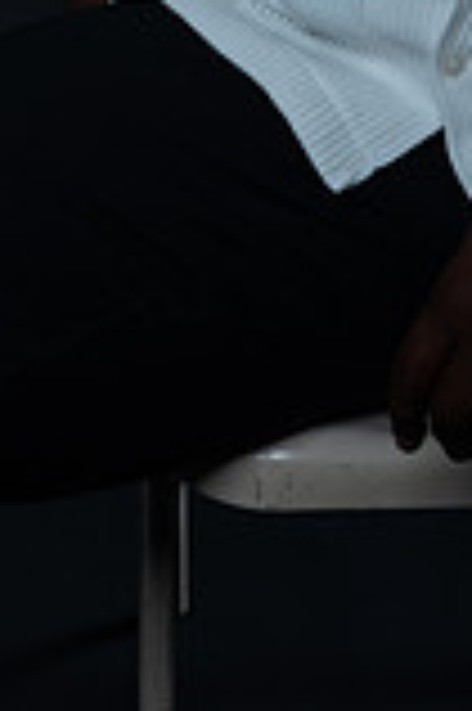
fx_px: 1971
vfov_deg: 18.8
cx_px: 521
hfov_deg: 13.4
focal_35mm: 100
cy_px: -243
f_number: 5.6
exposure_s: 1/250
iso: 500
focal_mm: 35
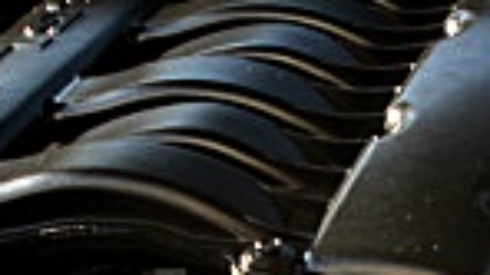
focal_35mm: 170
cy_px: 451
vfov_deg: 7.0
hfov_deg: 12.6
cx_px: 384
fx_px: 2207
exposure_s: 1/60
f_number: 2.8
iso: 50
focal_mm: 6.3
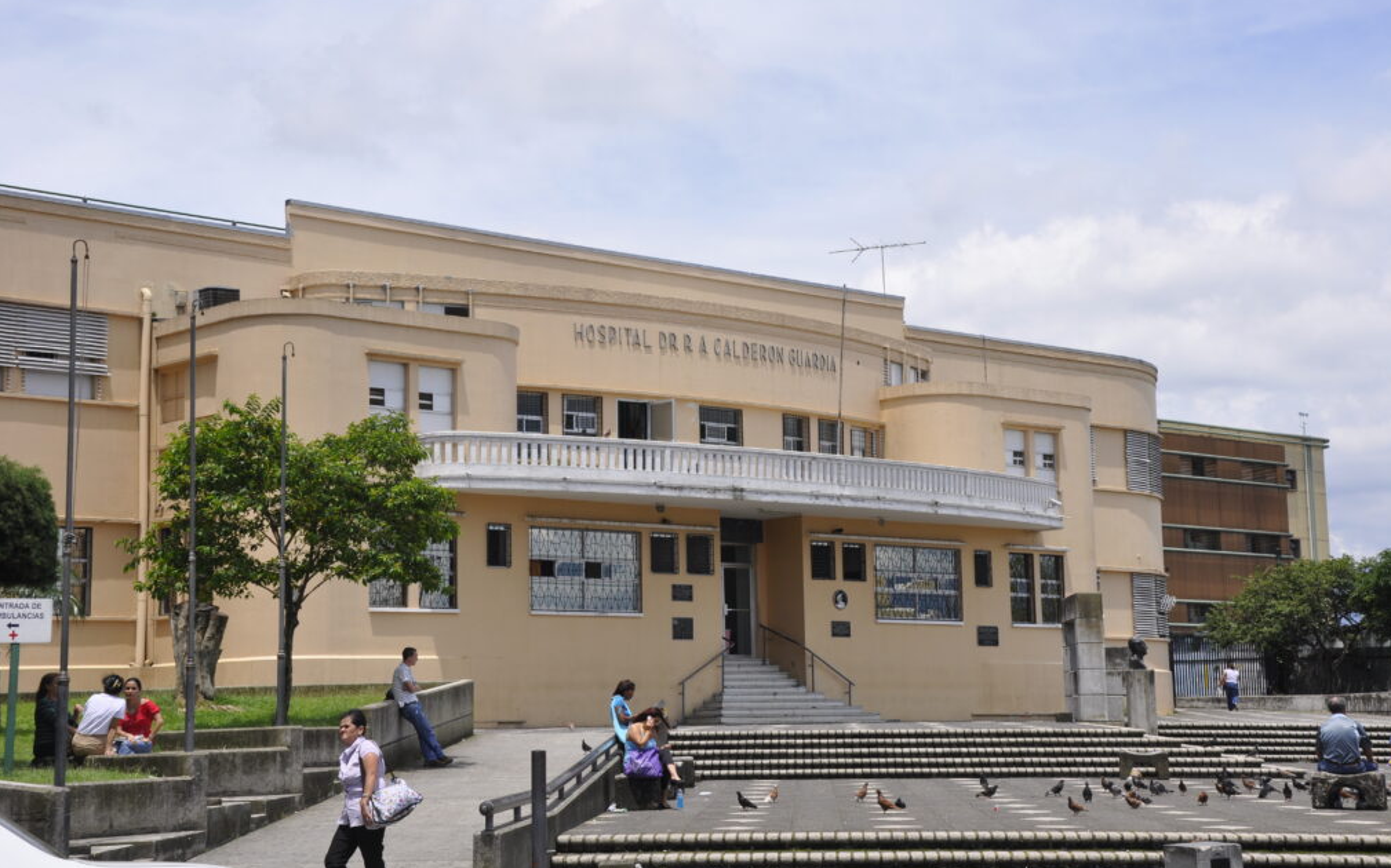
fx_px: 2350
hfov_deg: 33.0
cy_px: 405
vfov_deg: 20.9
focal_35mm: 62
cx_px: 703
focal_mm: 40
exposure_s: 1/400
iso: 200
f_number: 10
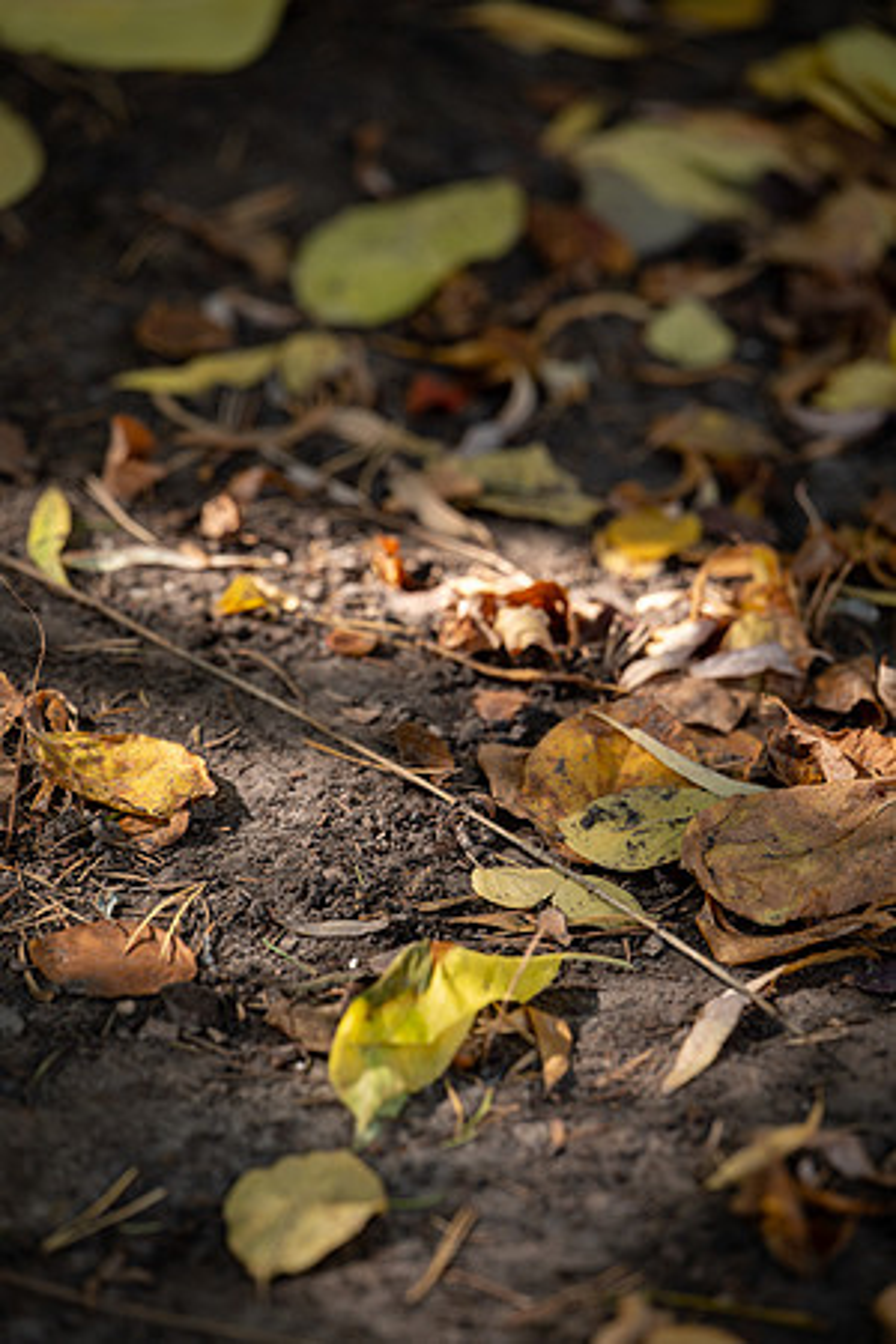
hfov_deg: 6.9
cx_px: 448
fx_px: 7466
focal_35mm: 200
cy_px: 672
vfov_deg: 10.3
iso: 160
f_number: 4
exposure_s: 1/160
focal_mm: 200
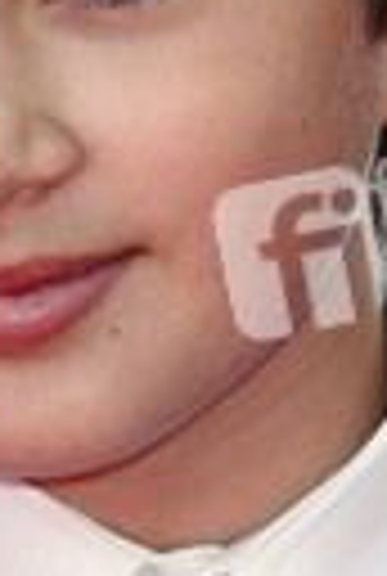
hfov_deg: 1.5
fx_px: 15011
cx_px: 38
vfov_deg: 2.2
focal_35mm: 936
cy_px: 9
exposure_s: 1/250
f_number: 5.6
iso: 200
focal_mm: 200
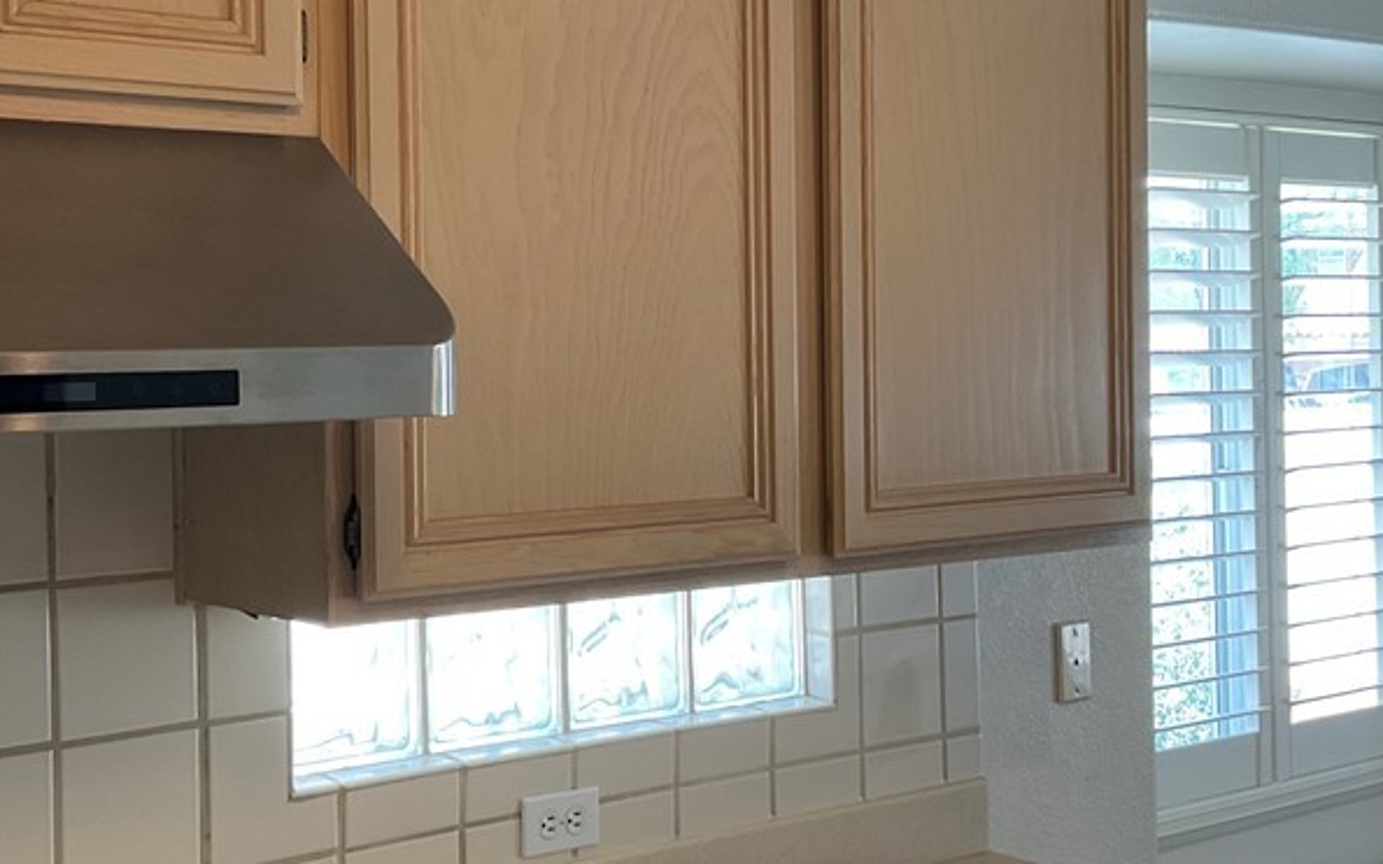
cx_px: 542
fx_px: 1997
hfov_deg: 38.0
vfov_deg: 24.4
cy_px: 340
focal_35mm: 53
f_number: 1.8
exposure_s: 1/120
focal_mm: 3
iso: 64
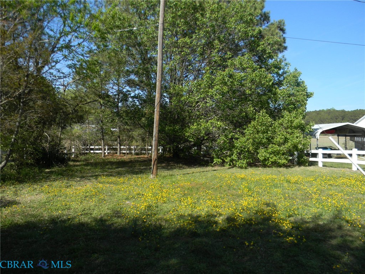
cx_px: 182
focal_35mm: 28
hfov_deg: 63.4
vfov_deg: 49.7
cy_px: 137
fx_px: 295
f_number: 3.5
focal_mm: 5
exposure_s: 1/602
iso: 80
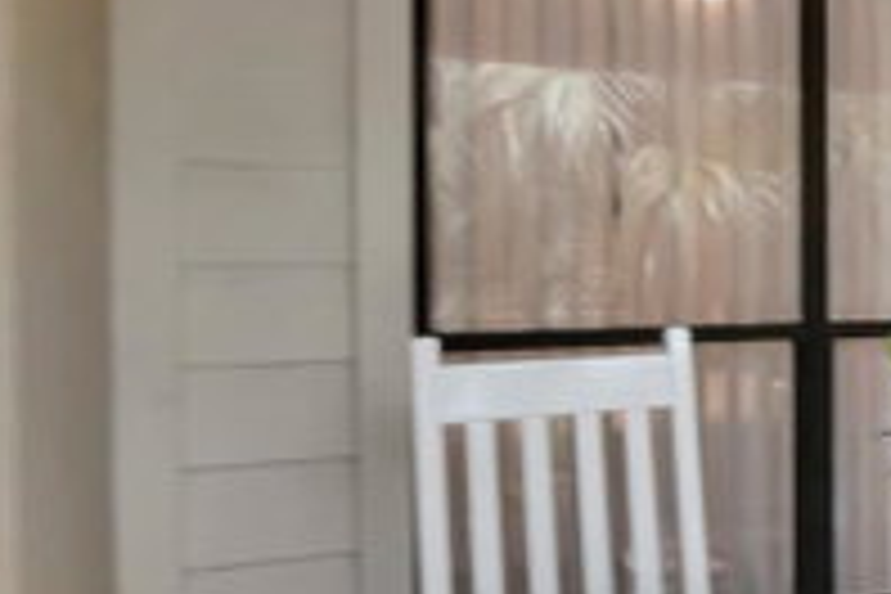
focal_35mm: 47
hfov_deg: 33.9
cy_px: 315
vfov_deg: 28.5
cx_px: 1062
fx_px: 1168
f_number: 16
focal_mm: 13
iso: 800
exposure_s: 1/8
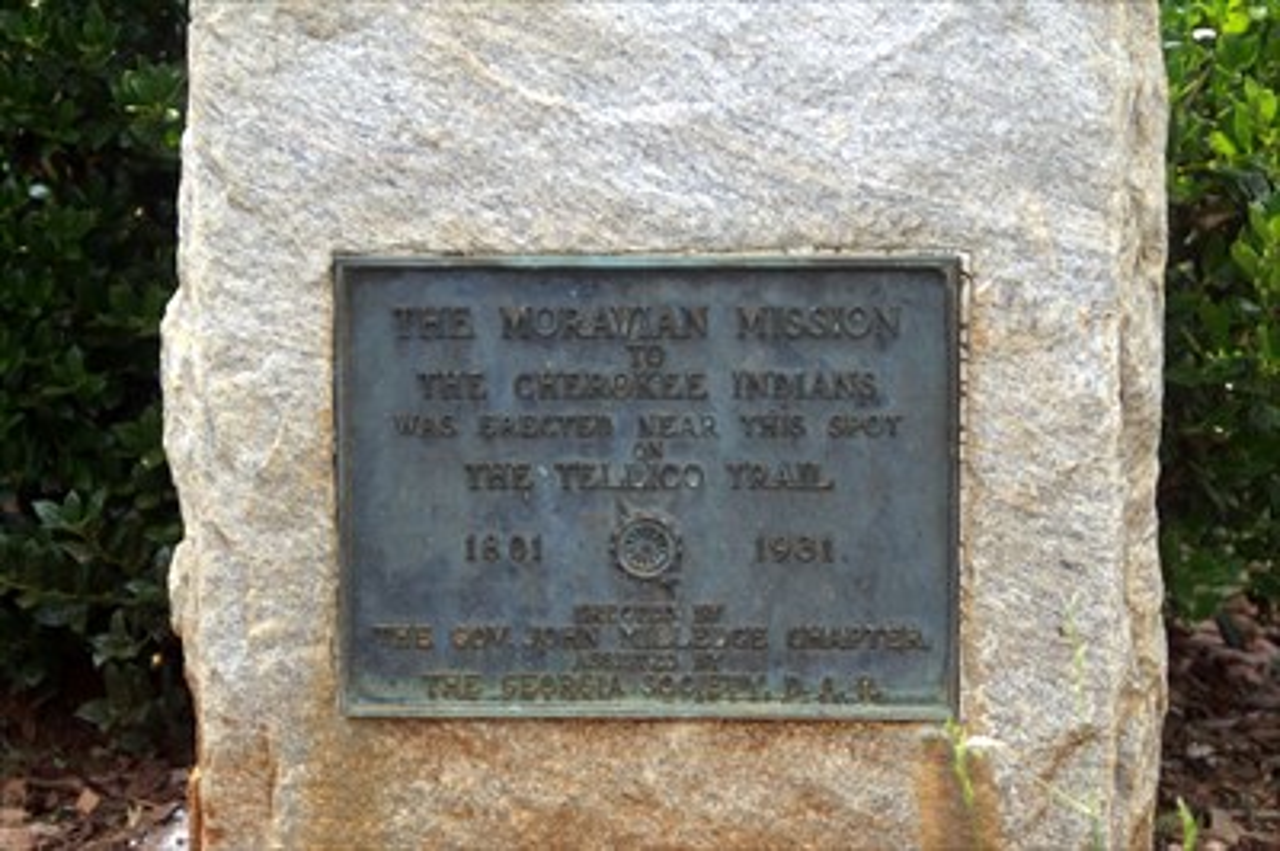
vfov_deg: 11.4
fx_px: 4263
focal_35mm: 120
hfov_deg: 17.1
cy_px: 426
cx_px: 640
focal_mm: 80
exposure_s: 1/250
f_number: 6.3
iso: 125
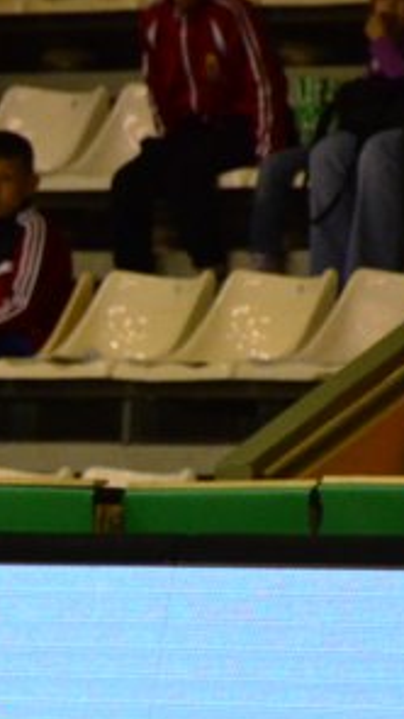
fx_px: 17820
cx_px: -416
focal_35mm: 936
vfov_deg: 2.3
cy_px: 526
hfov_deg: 1.3
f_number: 5.3
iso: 4000
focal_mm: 220
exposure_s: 1/400
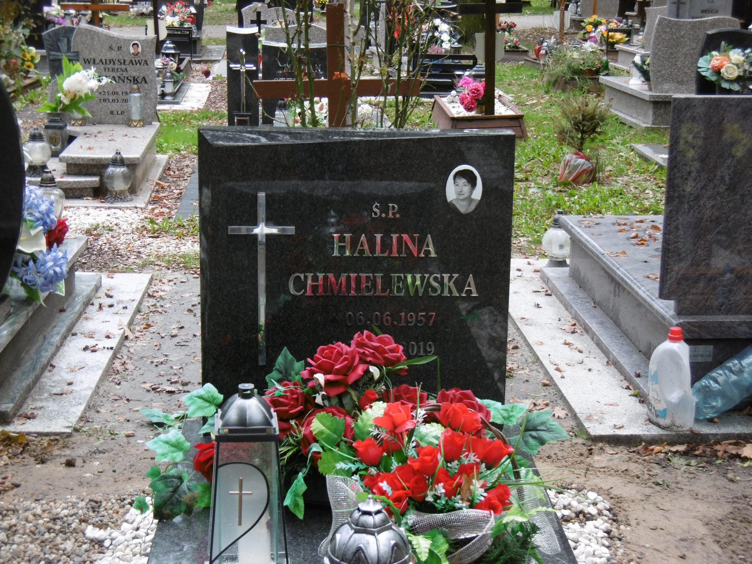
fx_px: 1477
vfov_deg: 21.6
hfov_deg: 28.6
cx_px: 376
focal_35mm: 68
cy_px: 282
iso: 100
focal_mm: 12.1
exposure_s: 1/60
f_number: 4.4
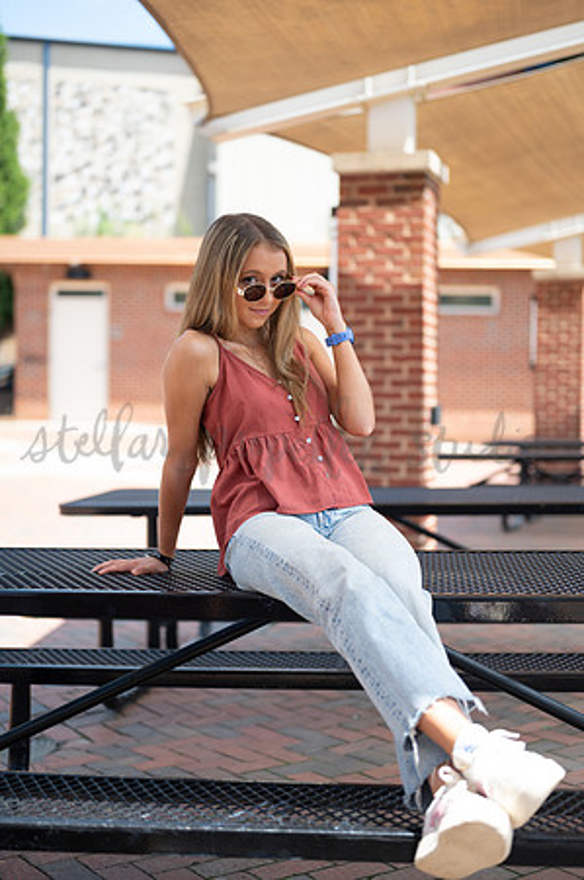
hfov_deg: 26.9
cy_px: 440
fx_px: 1219
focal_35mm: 50
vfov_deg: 39.6
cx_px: 292
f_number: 2
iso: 160
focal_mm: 50
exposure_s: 1/1600
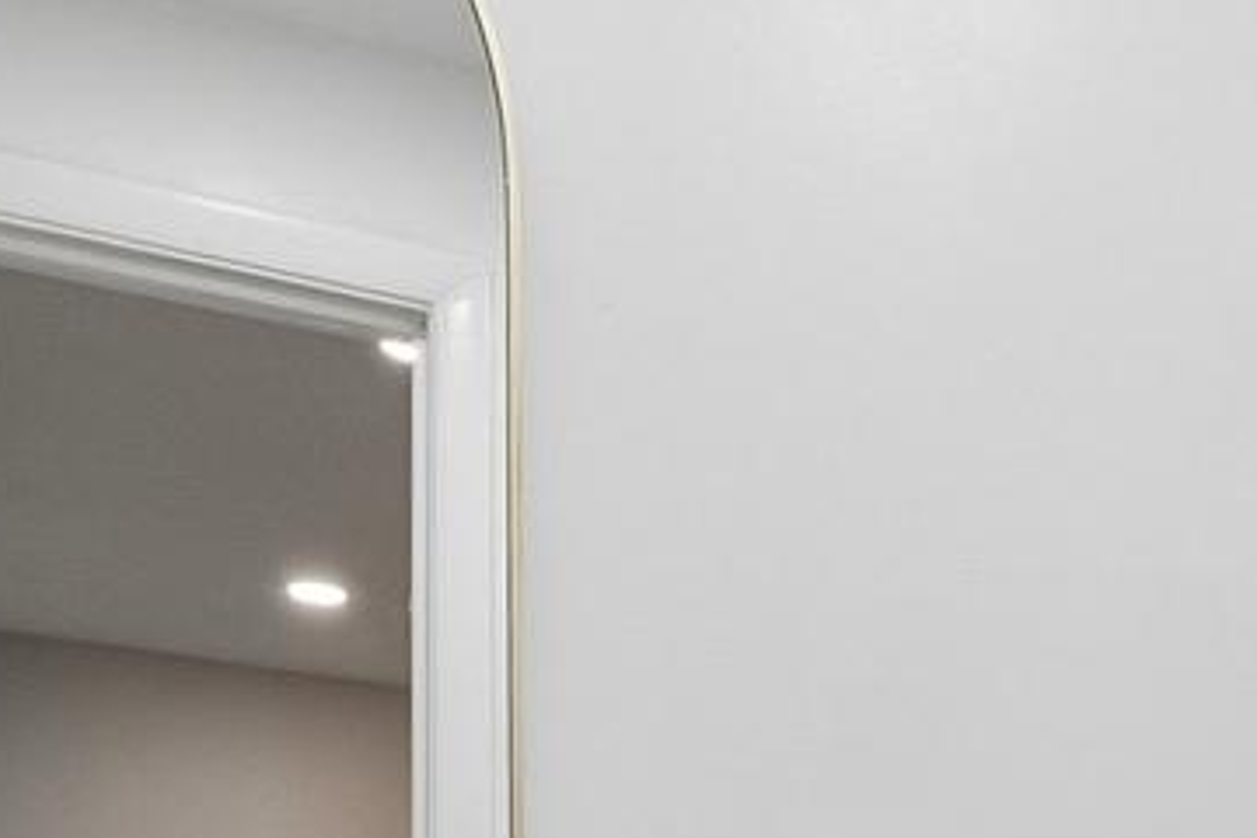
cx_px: 1236
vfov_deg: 19.1
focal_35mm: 60
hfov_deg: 31.1
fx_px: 2095
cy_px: 1337
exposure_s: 1/100
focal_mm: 10
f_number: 5.6
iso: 400
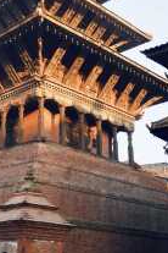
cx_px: 35
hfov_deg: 23.8
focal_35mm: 56
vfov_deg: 35.1
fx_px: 392
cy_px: 75
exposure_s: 1/200
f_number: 3.5
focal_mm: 29
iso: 250
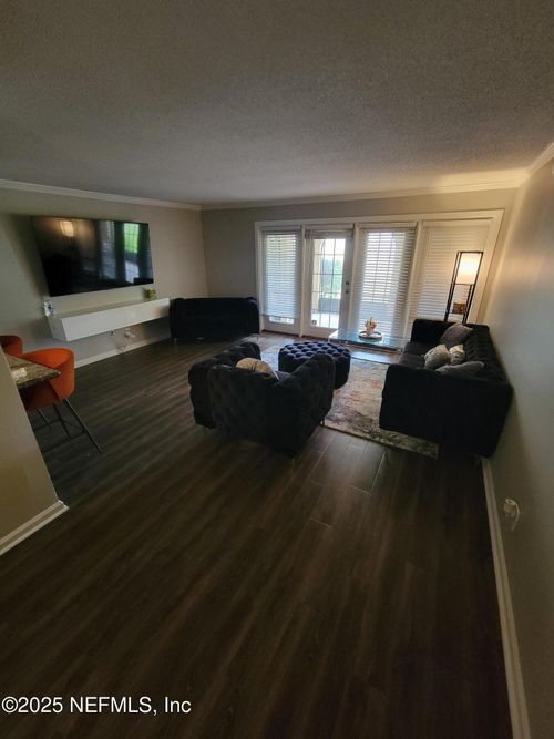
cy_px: 370
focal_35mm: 13
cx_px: 277
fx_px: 277
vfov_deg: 106.2
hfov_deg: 89.9
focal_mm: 2.2
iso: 640
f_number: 2.2
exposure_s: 1/30
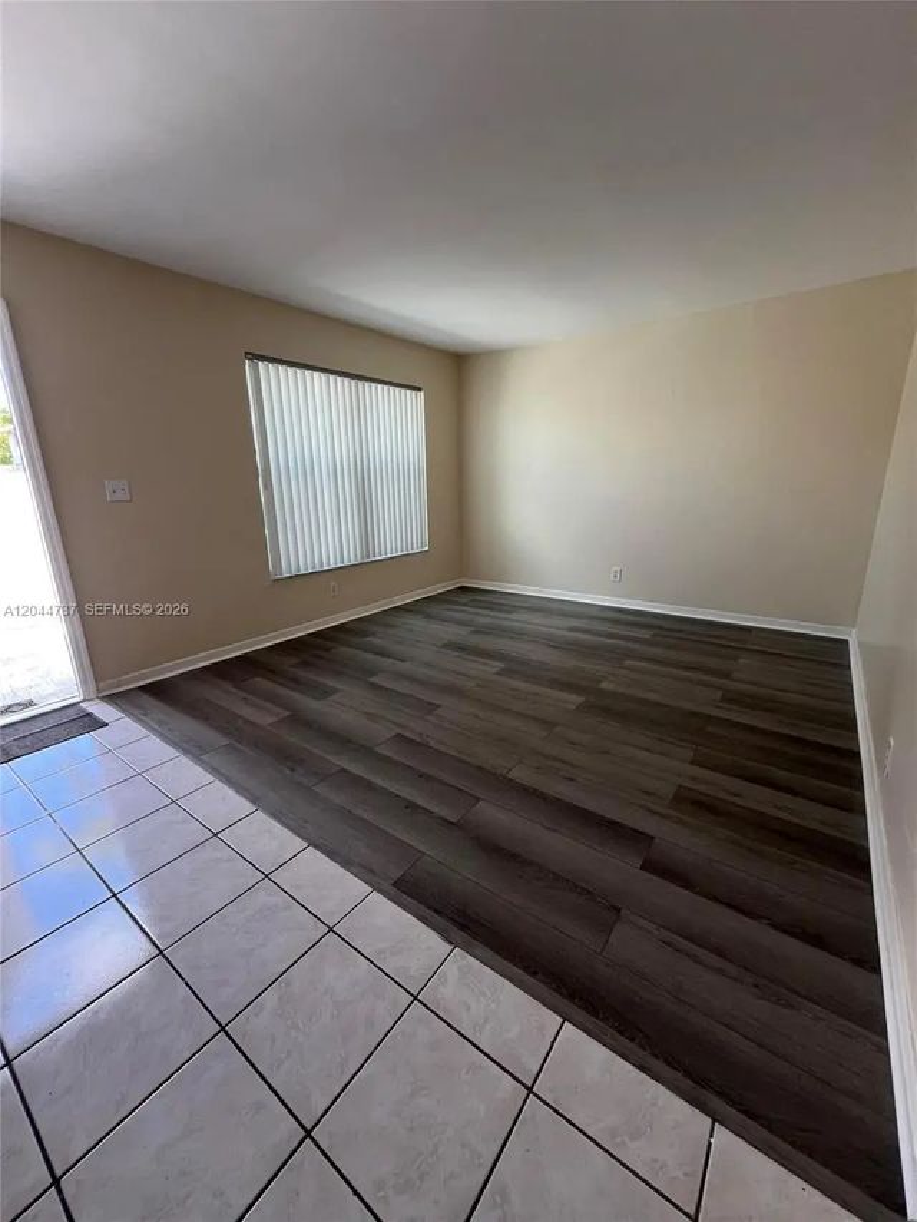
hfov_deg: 89.9
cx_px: 458
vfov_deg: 106.2
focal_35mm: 13
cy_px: 611
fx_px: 459
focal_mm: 1.57
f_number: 1.8
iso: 64
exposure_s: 1/99
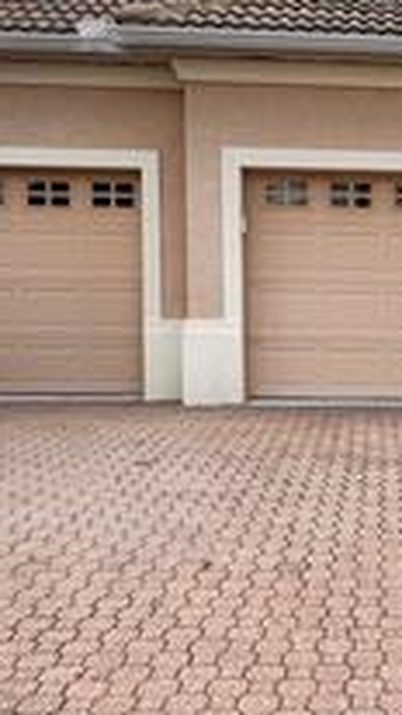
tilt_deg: -5.4
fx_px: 1079
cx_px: 482
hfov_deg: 19.8
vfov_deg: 36.6
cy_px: 399
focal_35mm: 57
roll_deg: -0.6
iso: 50
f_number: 2.2
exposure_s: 1/1217
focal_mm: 2.22
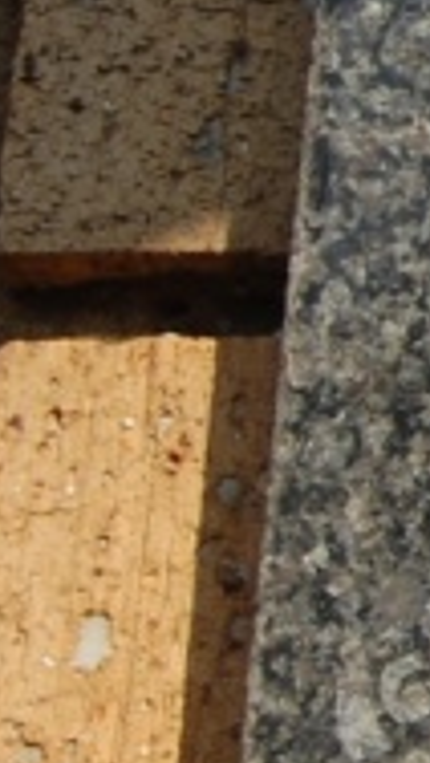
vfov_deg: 6.0
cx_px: 1988
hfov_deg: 3.2
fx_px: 7264
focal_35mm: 359
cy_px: -18
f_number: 9
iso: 200
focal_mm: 42
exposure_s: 1/320
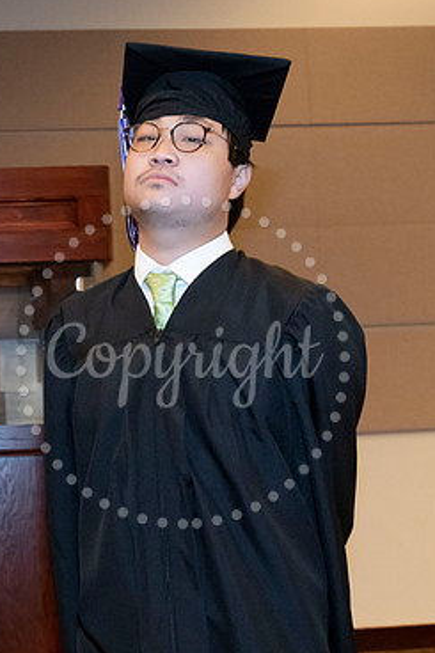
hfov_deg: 20.3
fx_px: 1197
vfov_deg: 30.5
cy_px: 355
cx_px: 68
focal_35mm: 66
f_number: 5.6
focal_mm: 35
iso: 6400
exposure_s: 1/125
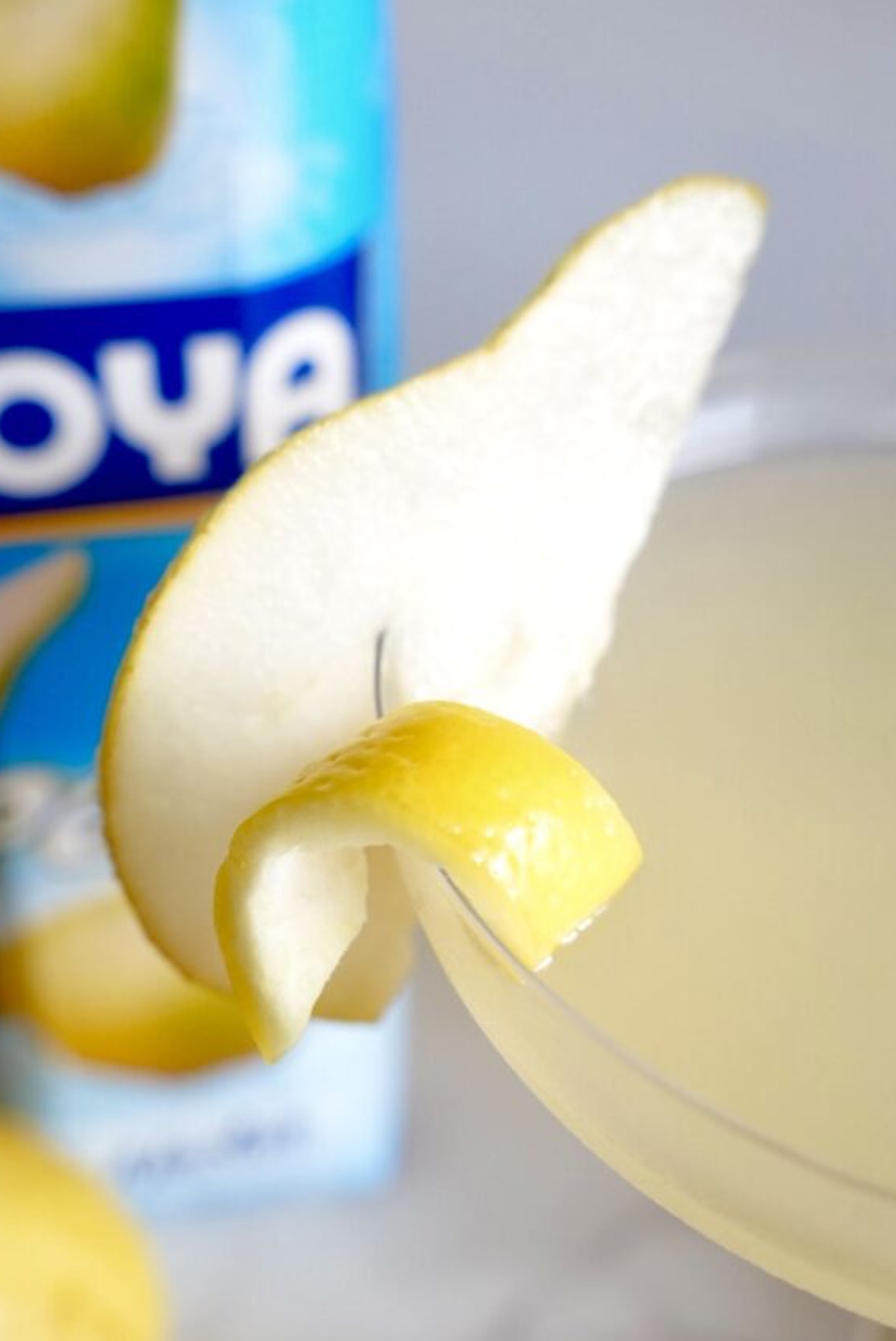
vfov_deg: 42.0
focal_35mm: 47
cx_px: 446
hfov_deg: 28.8
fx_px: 1747
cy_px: 735
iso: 1600
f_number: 5
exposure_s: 1/100
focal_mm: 25.8
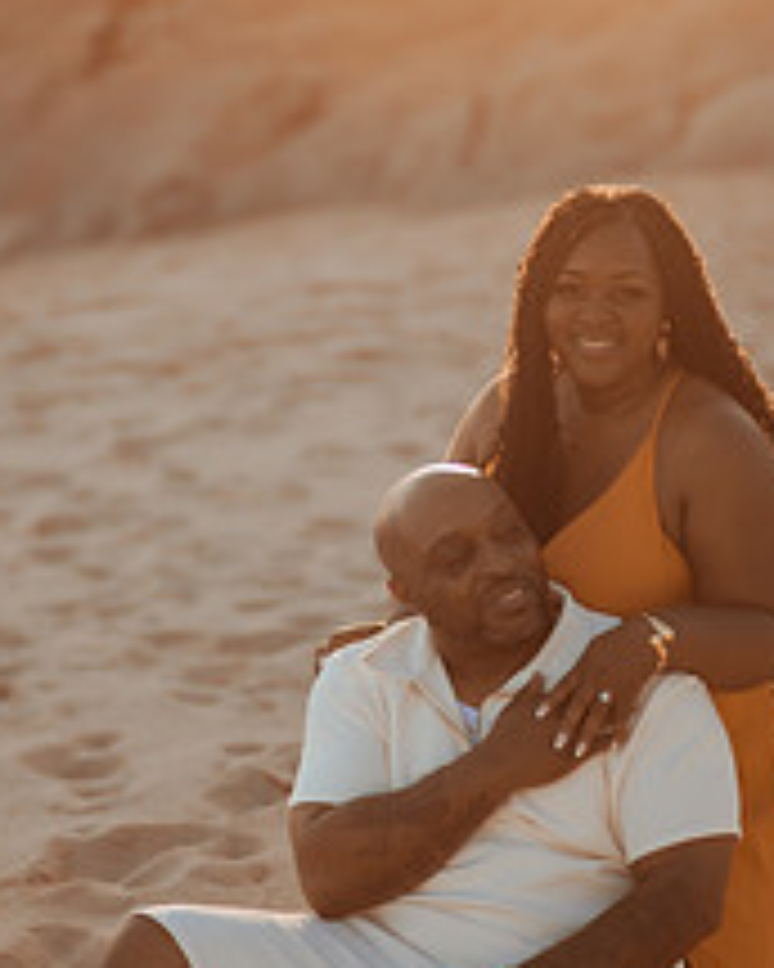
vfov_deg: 16.9
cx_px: 396
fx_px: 3264
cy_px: 495
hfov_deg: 13.5
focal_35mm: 114
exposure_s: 1/2500
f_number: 1.4
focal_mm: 58
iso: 100
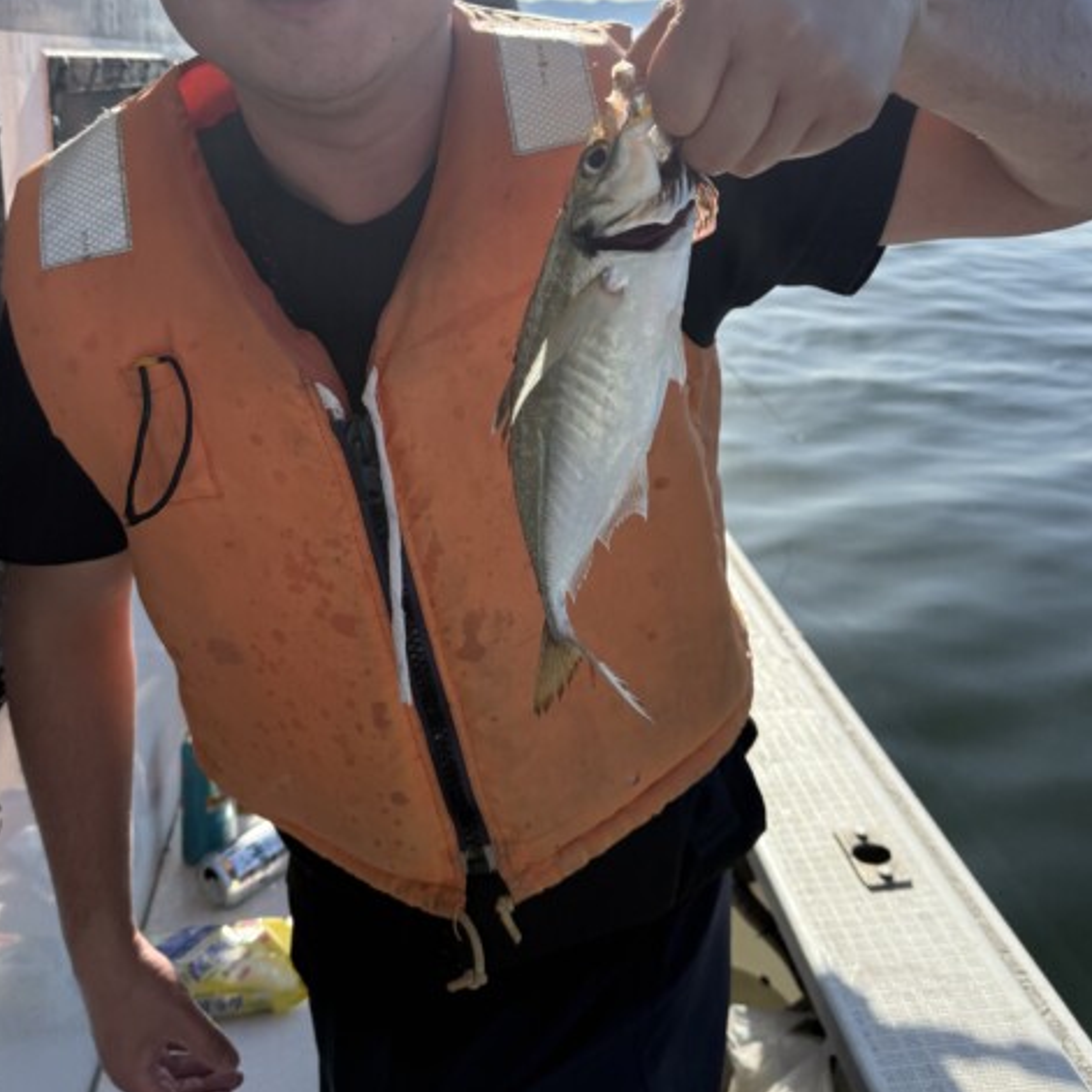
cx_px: 531
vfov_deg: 45.1
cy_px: 332
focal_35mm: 36
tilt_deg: -13.2
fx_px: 1285
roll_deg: +2.1
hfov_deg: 46.0
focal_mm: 6.76
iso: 125
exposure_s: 1/5714
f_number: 1.78
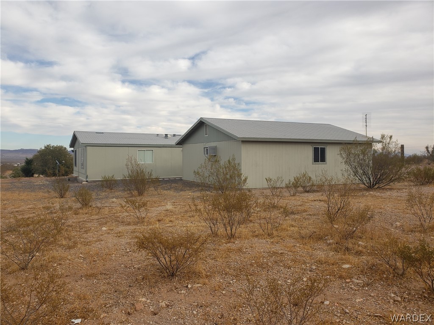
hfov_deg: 67.3
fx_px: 326
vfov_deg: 53.1
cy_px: 162
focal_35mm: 26
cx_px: 217
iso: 50
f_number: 2.4
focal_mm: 4.3
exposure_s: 1/866
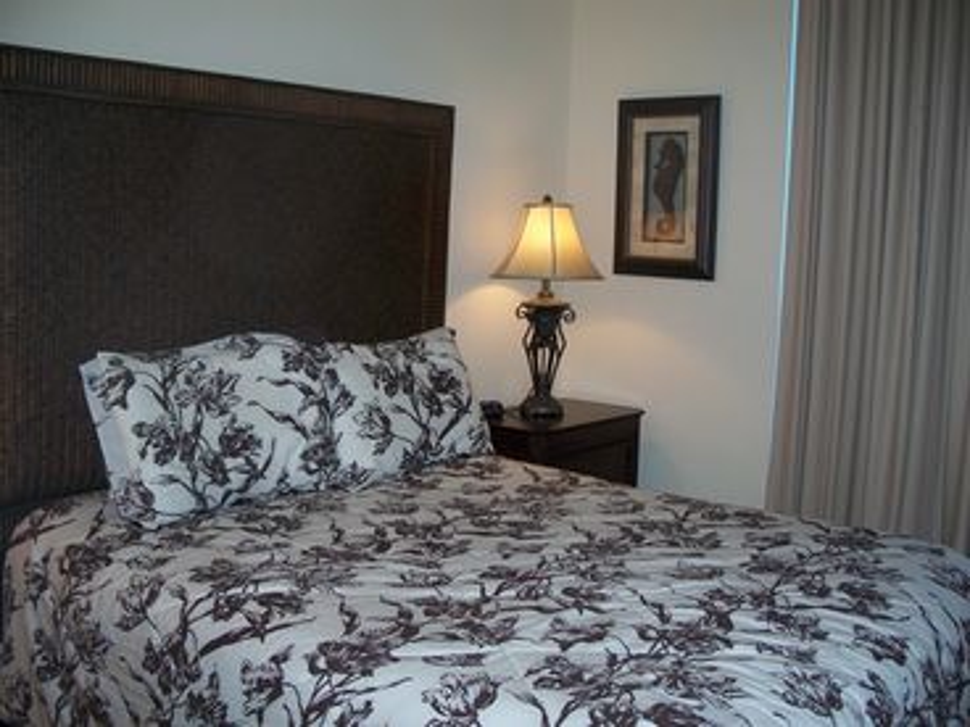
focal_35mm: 37
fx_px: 1037
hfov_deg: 50.1
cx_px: 485
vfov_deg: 38.7
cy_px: 364
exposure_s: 1/60
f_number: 2.8
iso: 80
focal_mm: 7.8
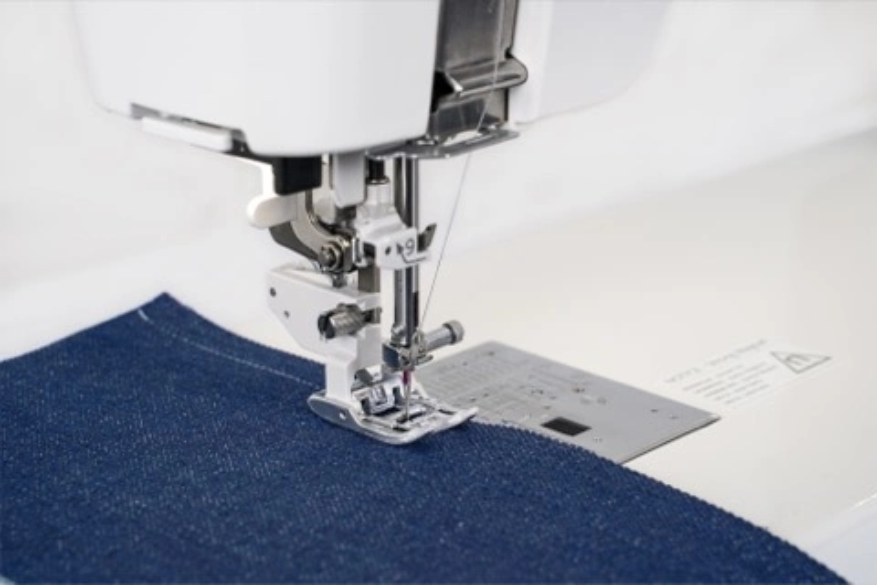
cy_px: 292
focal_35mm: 75
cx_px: 438
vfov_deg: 18.2
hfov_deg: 27.0
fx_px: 1827
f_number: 9
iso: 200
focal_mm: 75
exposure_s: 1/200
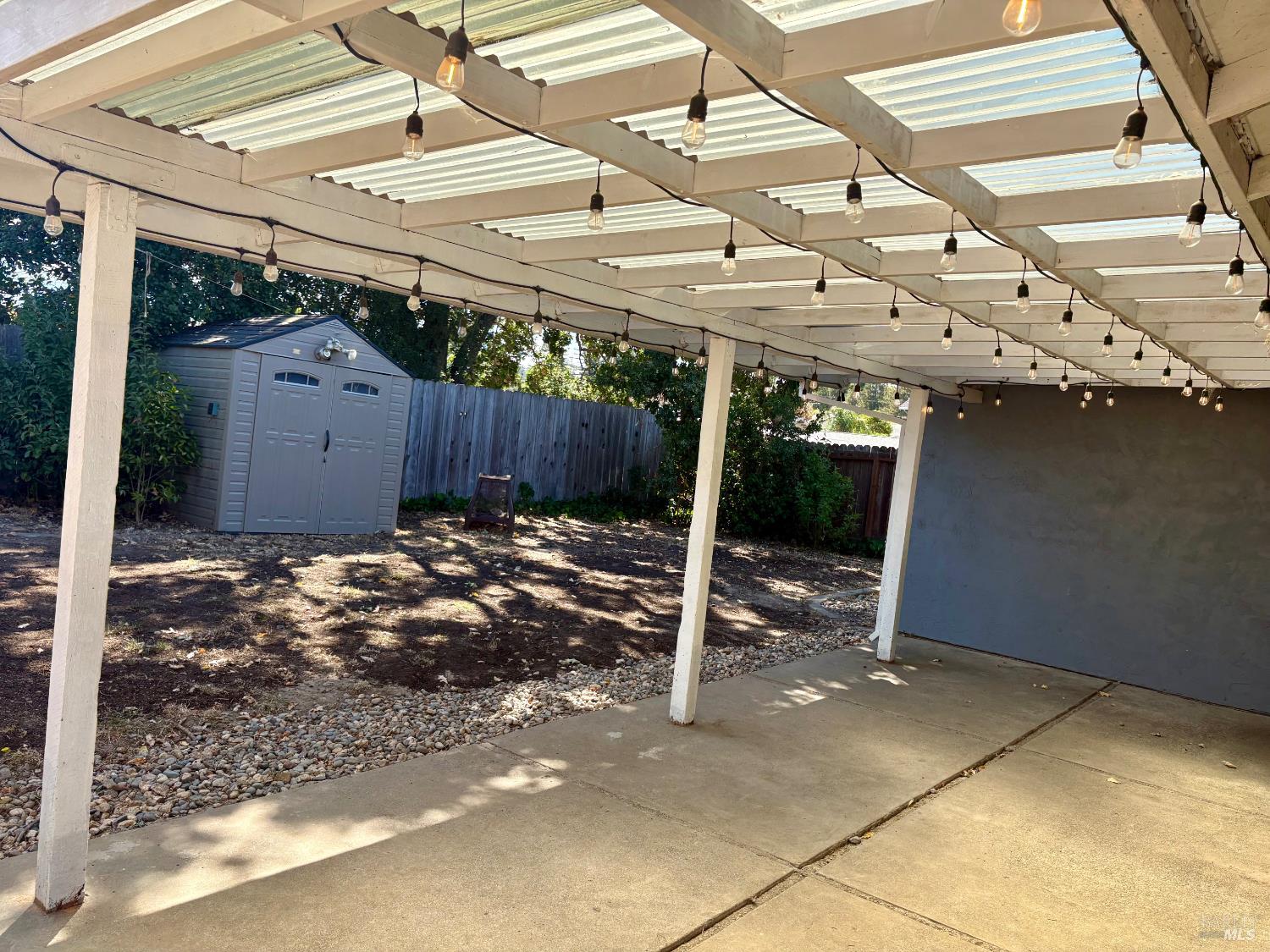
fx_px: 954
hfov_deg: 67.3
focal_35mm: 26
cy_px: 476
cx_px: 635
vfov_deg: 53.1
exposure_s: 1/694
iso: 50
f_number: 1.6
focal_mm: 5.96
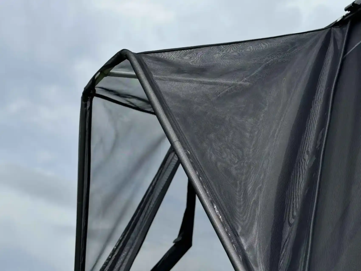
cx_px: 180
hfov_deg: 39.7
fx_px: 501
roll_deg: -9.9
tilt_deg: +28.2
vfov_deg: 30.3
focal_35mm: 48
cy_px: 136
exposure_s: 1/4049
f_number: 1.78
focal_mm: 6.76
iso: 64
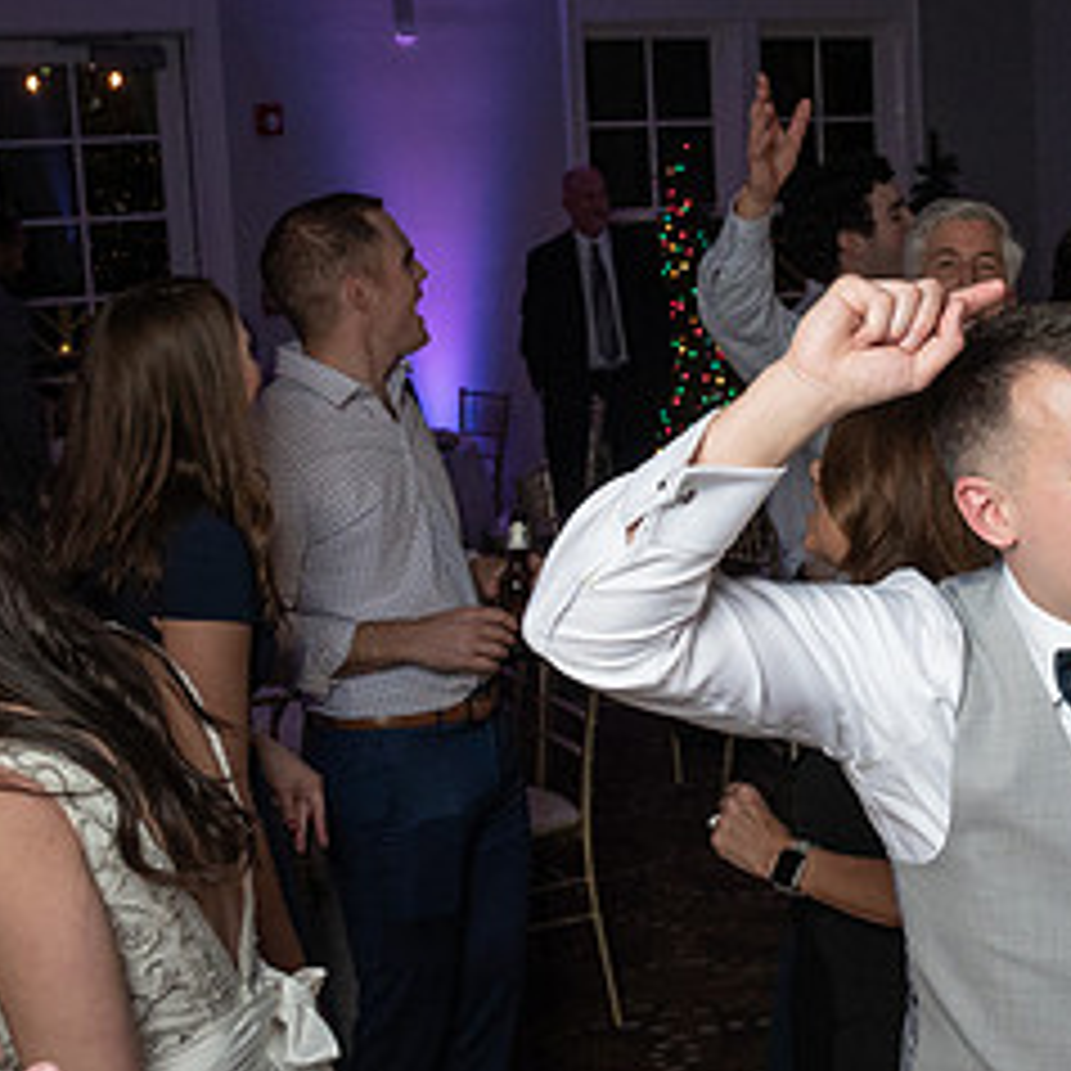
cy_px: 633
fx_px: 2450
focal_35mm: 70
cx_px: 949
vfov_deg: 24.6
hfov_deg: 24.0
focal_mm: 25
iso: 2000
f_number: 5.6
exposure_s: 1/200
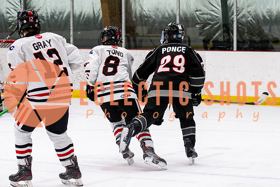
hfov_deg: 14.7
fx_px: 1080
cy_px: 64
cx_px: 183
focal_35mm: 139
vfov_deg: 9.9
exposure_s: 1/640
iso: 2000
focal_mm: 70
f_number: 2.8
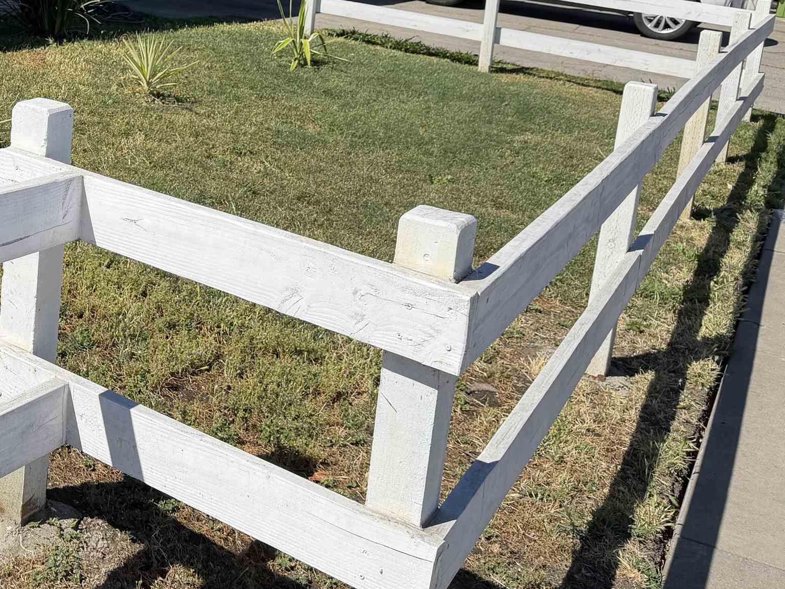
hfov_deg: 36.7
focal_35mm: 48
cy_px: 120
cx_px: 53
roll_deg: -2.3
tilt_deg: -12.4
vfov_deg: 29.6
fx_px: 1089
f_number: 1.78
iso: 80
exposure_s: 1/4673
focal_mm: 6.76
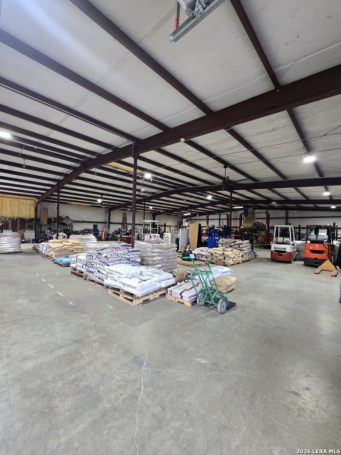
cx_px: 170
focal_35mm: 13
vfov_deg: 106.2
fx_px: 171
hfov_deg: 89.9
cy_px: 228
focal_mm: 2.2
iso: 160
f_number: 2.2
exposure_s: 1/60
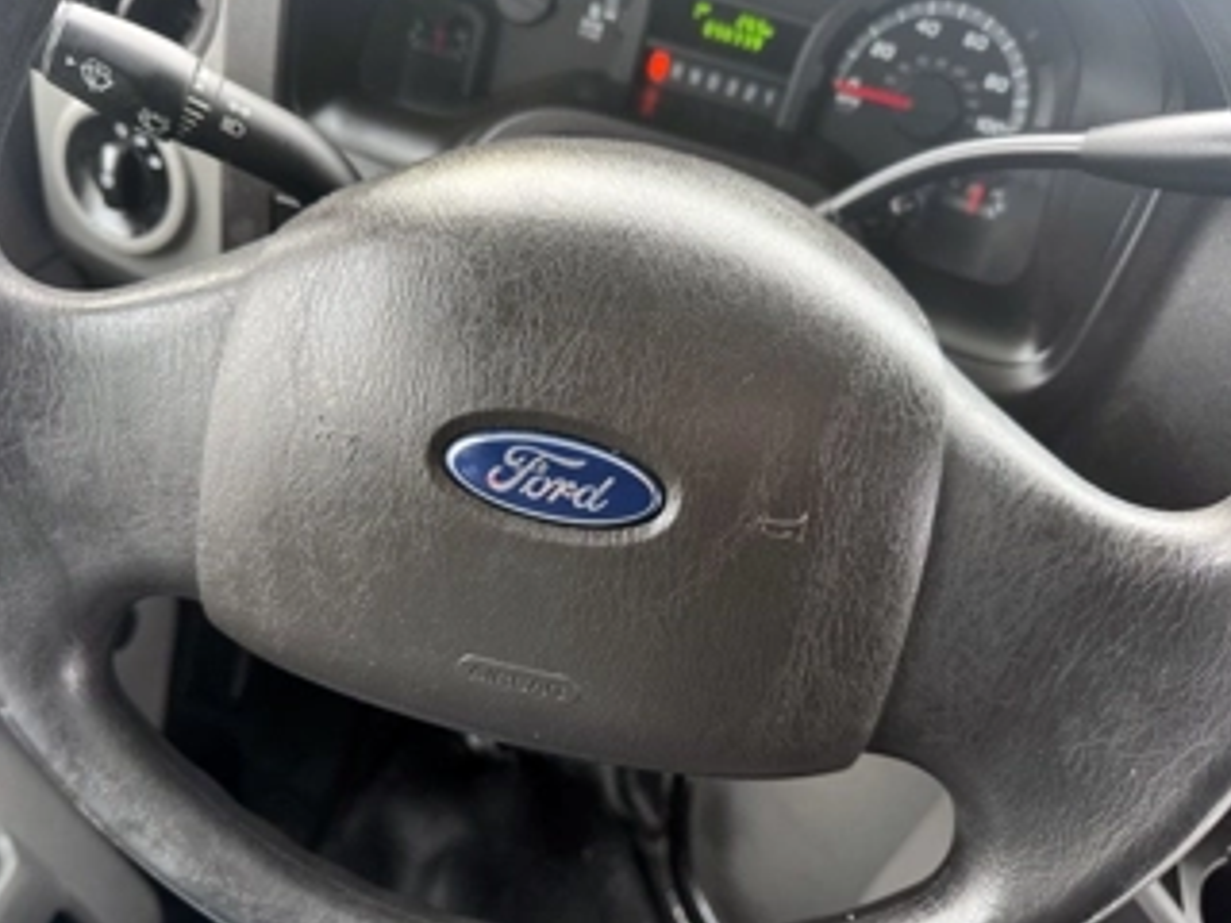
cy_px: 492
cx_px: 562
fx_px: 960
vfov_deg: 51.3
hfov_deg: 65.2
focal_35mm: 27
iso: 200
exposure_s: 1/101
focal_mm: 6.76
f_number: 1.78
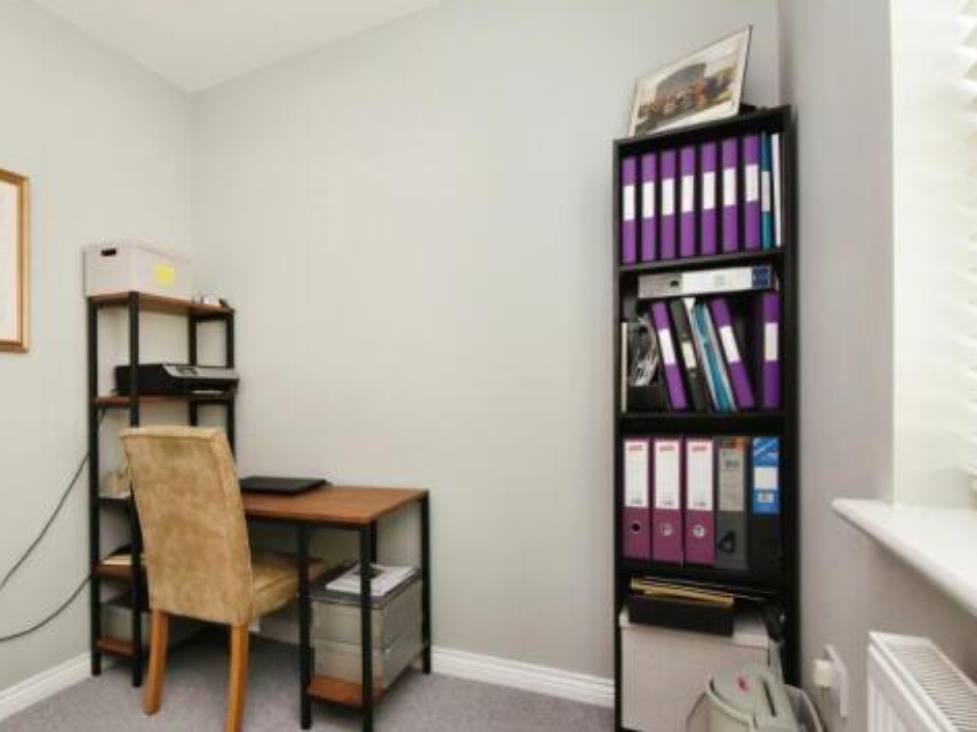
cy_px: 392
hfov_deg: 79.5
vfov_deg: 65.9
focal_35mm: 20
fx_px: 564
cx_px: 338
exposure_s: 1/30
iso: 400
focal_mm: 10
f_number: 8
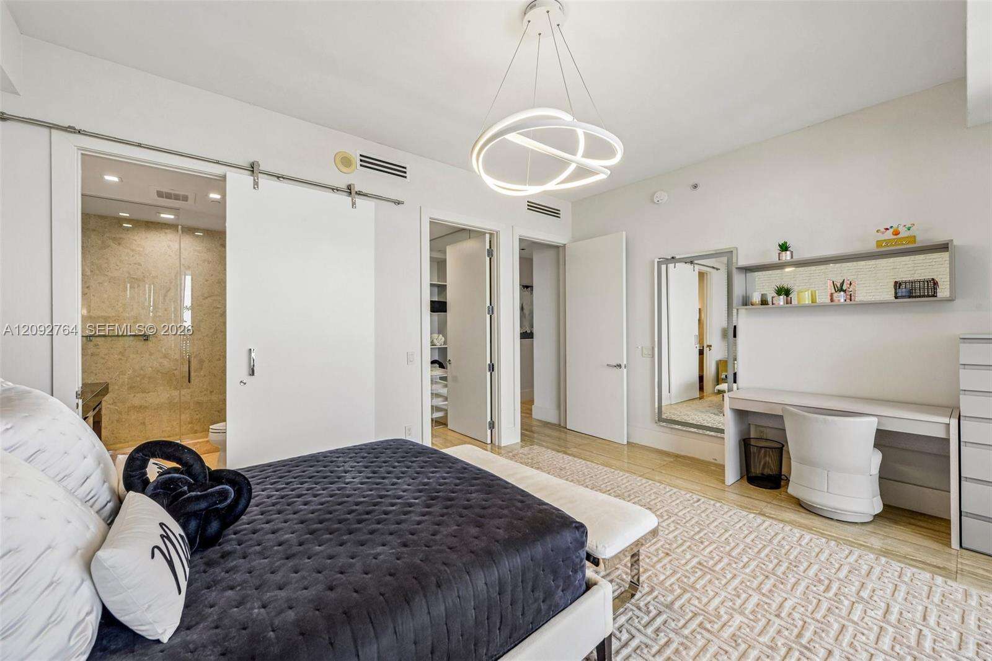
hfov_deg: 104.3
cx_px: 496
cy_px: 330
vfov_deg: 81.2
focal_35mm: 14
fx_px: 386
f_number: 9
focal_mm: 14
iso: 200
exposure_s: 1/25
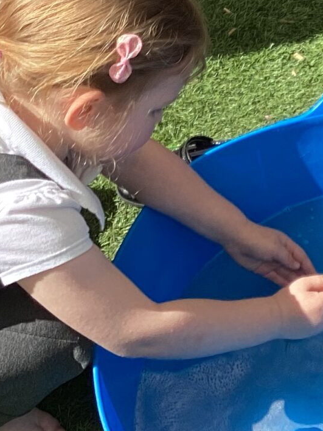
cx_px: 378
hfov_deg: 12.9
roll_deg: +7.9
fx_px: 1395
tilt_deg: -37.3
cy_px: -50
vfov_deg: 17.0
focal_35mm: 112
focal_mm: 3.3
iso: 25
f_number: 2.4
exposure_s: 1/342
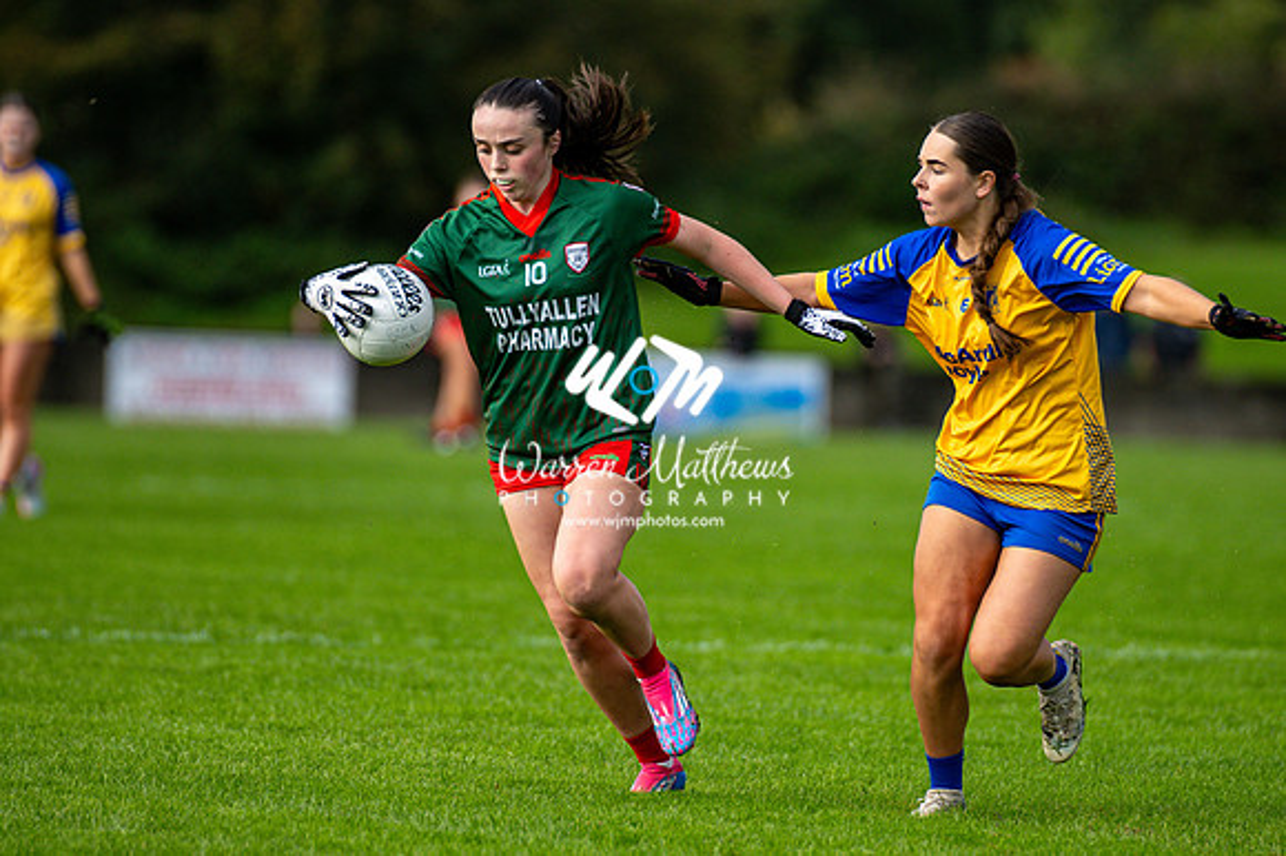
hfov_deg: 4.6
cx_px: 643
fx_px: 16065
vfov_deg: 3.1
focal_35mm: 450
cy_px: 428
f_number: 2.8
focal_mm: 300
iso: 280
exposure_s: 1/3200
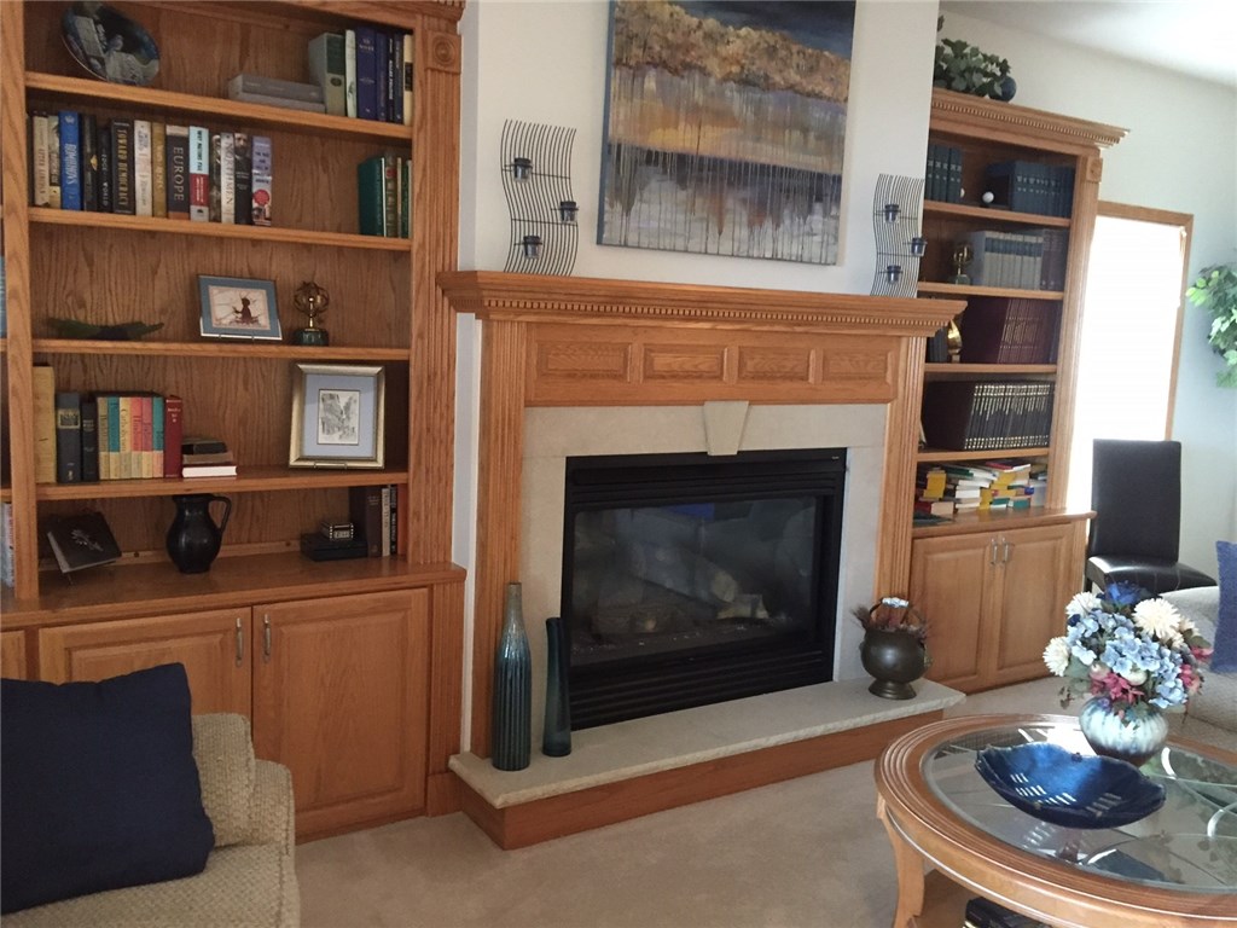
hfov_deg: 61.7
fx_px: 1036
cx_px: 618
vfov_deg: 48.2
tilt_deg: -6.0
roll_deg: -3.4
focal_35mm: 29
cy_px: 464
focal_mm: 4.15
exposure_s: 1/15
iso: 250
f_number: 2.2
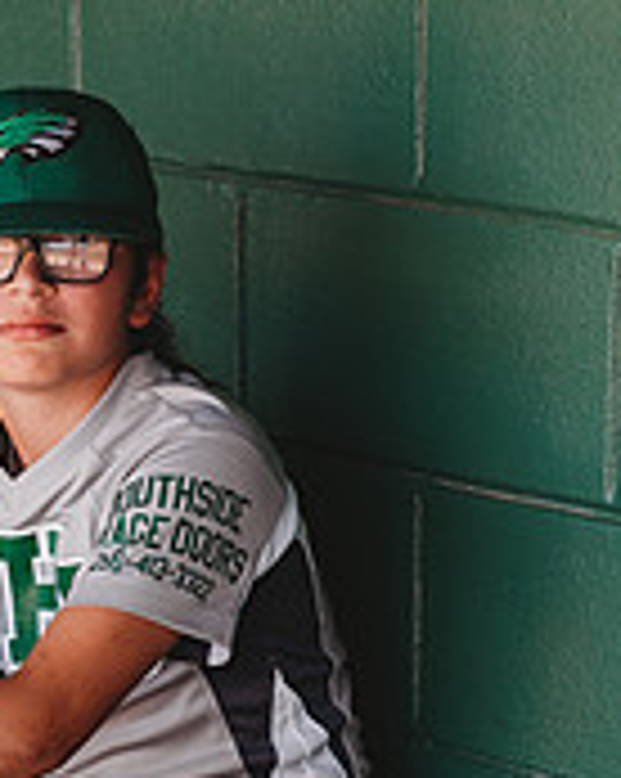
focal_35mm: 208
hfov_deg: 7.4
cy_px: 724
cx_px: -40
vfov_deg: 9.3
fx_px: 4787
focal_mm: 85
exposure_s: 1/250
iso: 125
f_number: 2.8
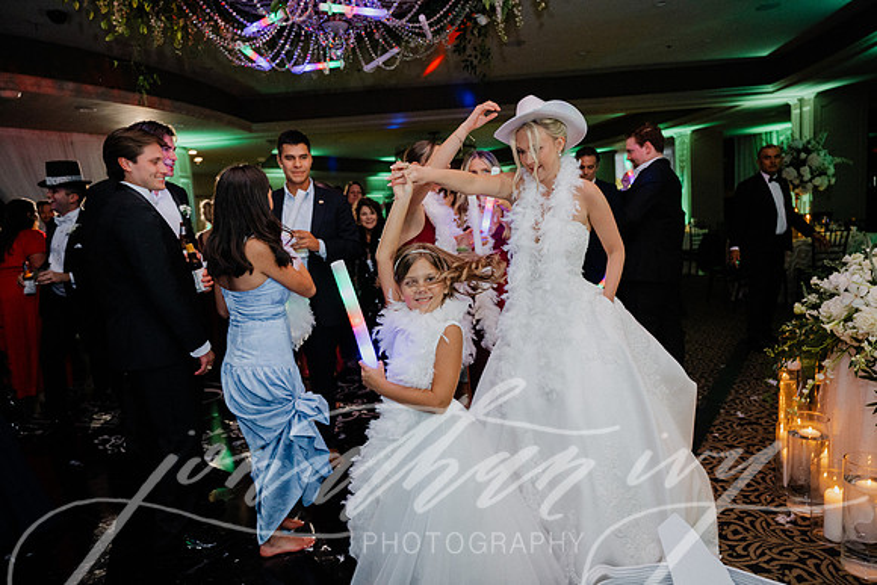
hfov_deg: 73.7
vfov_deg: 53.2
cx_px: 438
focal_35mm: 24
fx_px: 585
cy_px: 292
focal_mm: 24
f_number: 2.8
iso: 2000
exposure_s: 1/160
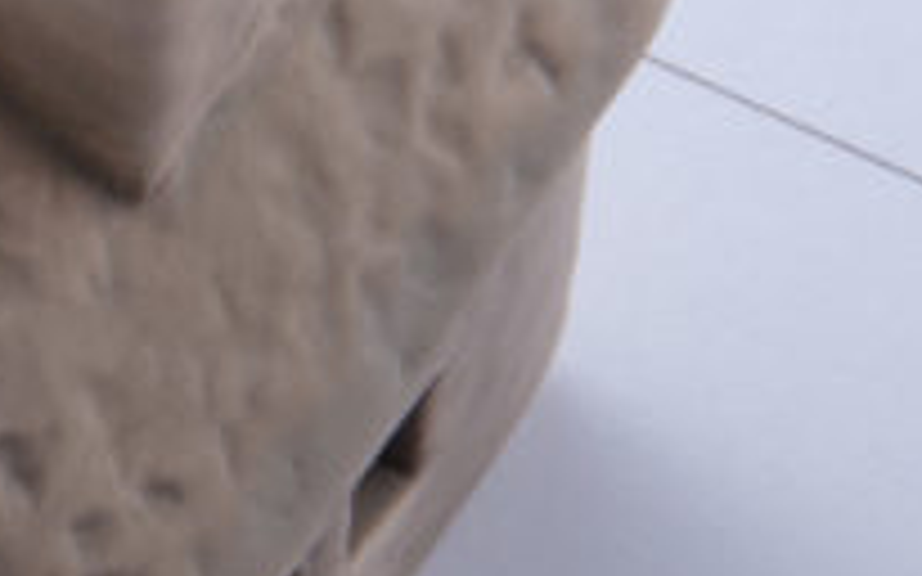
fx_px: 14947
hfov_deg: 3.5
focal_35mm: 595
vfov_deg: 2.2
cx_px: -1075
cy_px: -108
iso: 100
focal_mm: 78
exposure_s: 1/180
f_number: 16
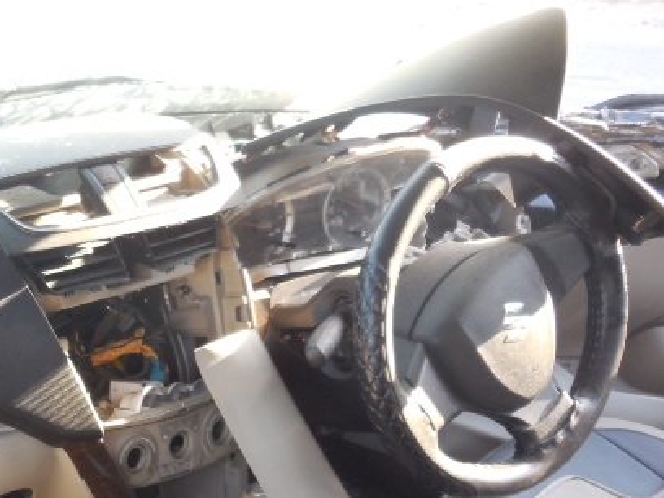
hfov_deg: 35.6
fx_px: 940
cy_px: 389
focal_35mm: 49
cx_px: 20
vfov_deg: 29.1
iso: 125
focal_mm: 4.5
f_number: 3.1
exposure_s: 1/40
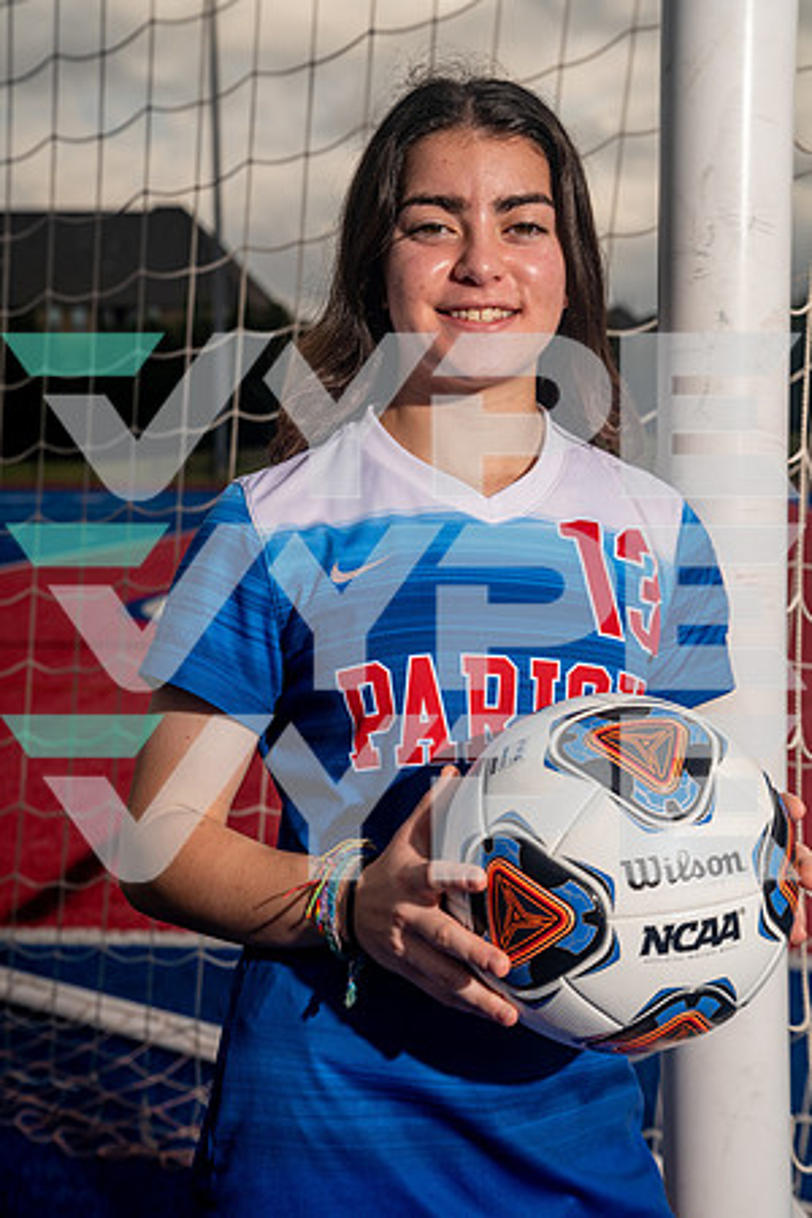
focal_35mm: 54
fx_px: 1827
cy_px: 609
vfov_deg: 36.9
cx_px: 406
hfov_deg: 25.1
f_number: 5.6
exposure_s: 1/250
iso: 100
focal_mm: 54
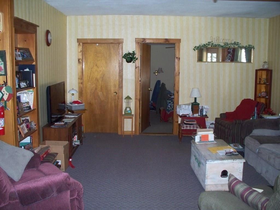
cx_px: 140
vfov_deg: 39.7
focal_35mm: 36
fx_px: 291
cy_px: 105
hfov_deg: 51.4
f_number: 2.8
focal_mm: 7.54
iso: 320
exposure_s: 1/30
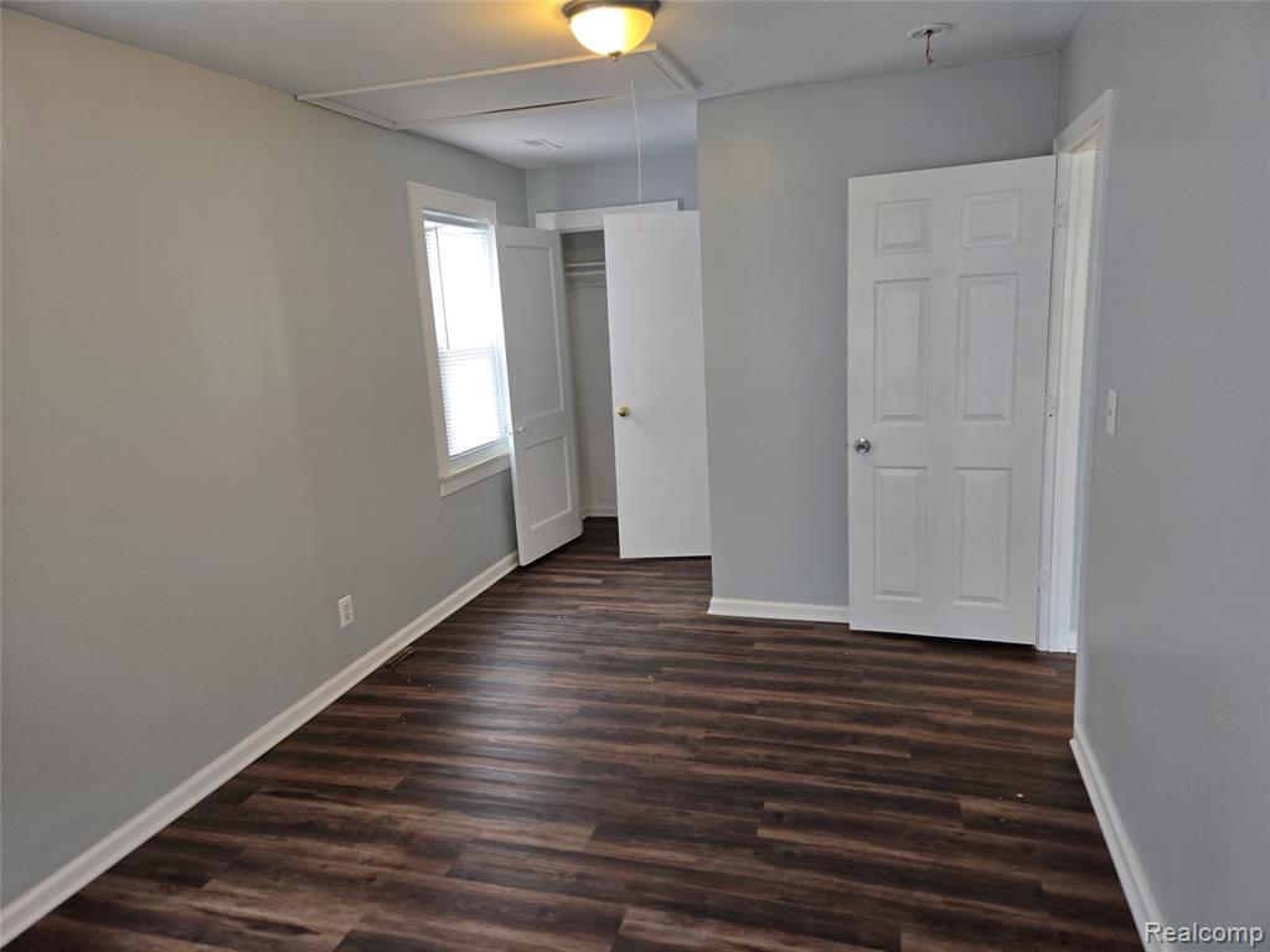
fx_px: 844
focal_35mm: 23
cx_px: 635
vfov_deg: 58.9
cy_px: 476
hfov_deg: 73.9
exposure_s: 1/120
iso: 100
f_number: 1.8
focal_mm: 5.4
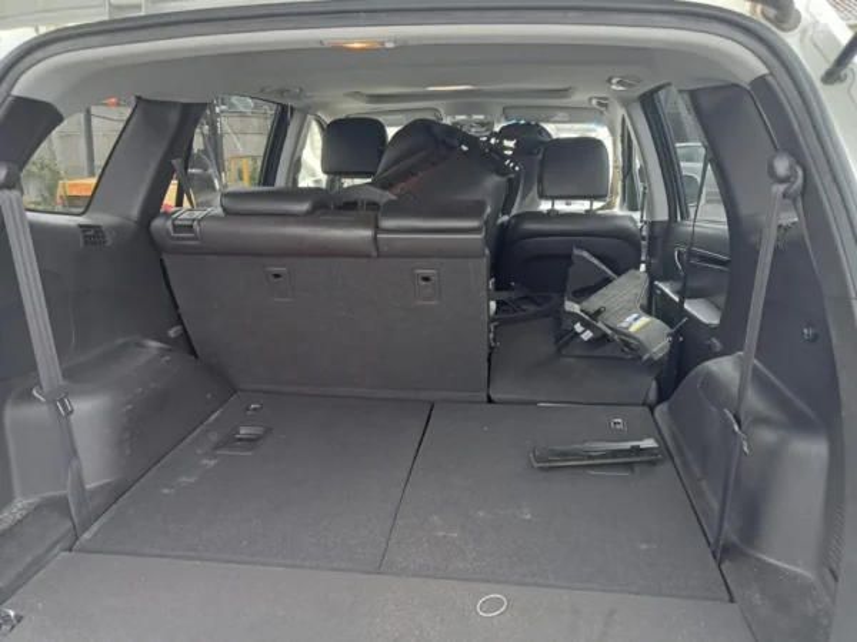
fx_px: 693
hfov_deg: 63.4
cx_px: 428
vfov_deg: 49.7
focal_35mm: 28
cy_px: 321
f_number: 2.2
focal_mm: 3.46
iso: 120
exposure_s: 1/50
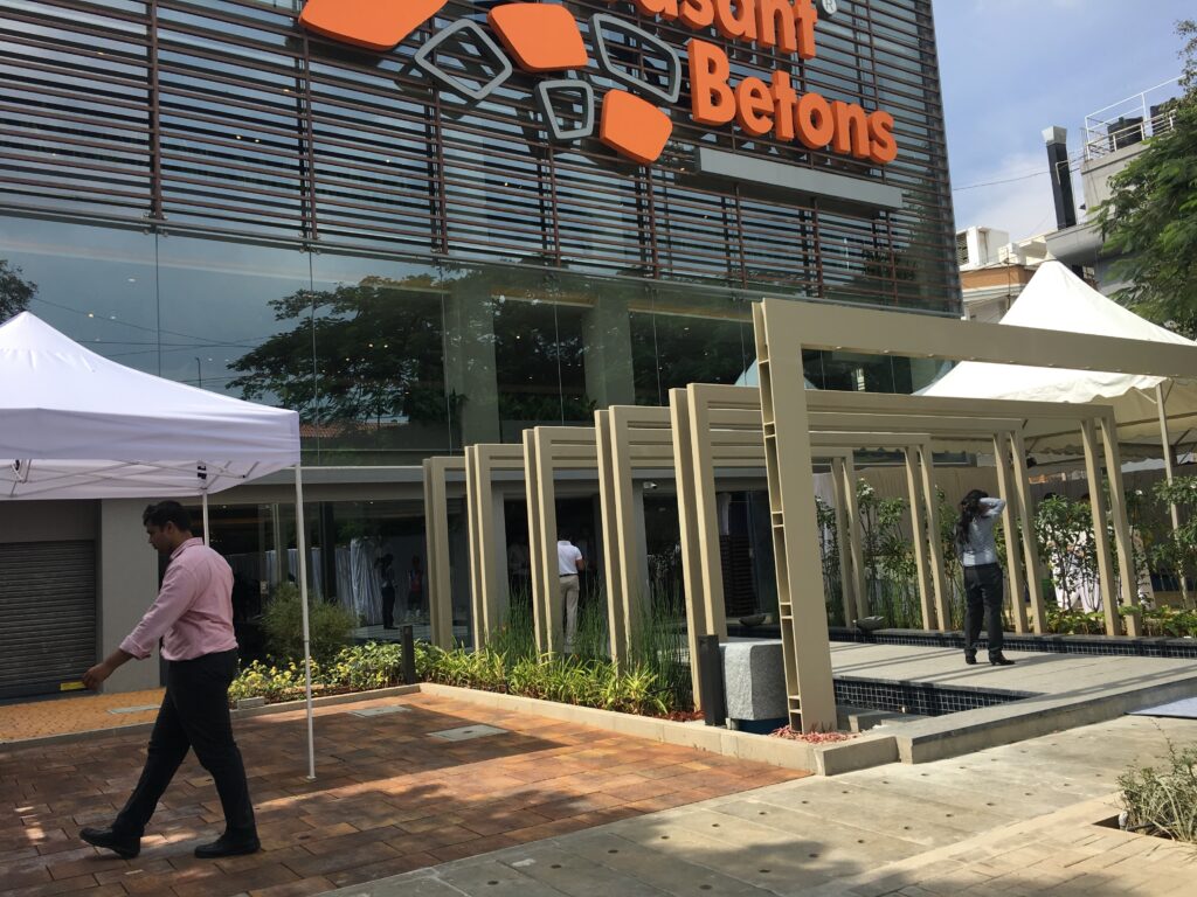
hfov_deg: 61.7
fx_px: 1003
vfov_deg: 48.2
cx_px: 598
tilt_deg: +8.2
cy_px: 448
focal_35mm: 29
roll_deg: +4.2
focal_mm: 4.15
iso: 25
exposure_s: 1/1131
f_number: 2.2
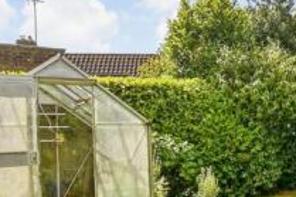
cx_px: 380
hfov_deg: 32.3
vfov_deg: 28.5
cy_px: 121
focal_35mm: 47
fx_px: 386
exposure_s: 1/400
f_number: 8
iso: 160
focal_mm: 10
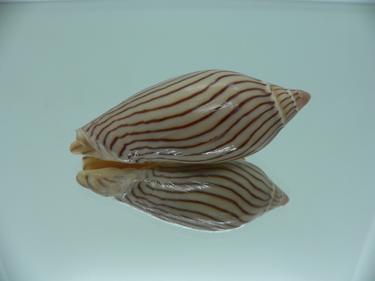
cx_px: 188
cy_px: 140
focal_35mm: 35
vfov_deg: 40.7
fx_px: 379
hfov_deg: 52.6
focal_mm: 4.6
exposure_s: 1/60
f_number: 2.8
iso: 80
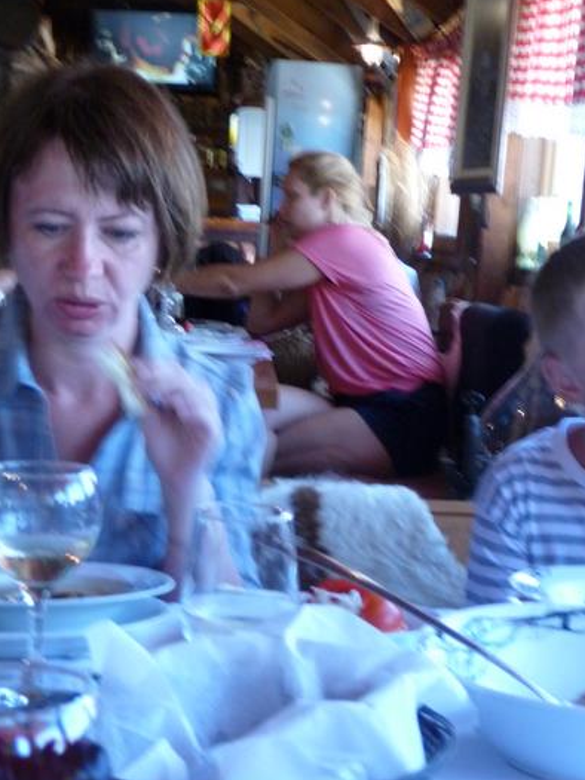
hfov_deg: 21.9
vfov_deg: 29.0
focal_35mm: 67
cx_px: 350
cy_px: 413
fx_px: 1509
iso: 400
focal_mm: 8.5
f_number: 4.2
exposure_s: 1/25
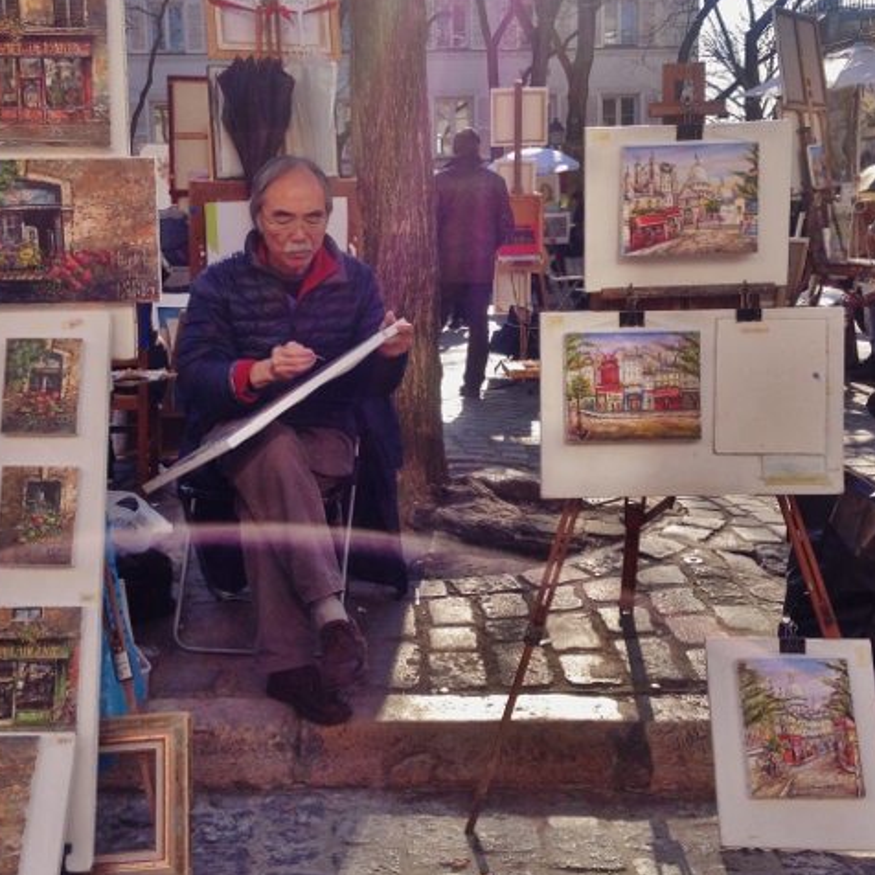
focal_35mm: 49
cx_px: 414
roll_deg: +0.3
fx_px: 1401
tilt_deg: -7.5
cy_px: 404
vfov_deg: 34.7
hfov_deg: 34.7
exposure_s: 1/713
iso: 50
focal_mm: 4.12
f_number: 2.4
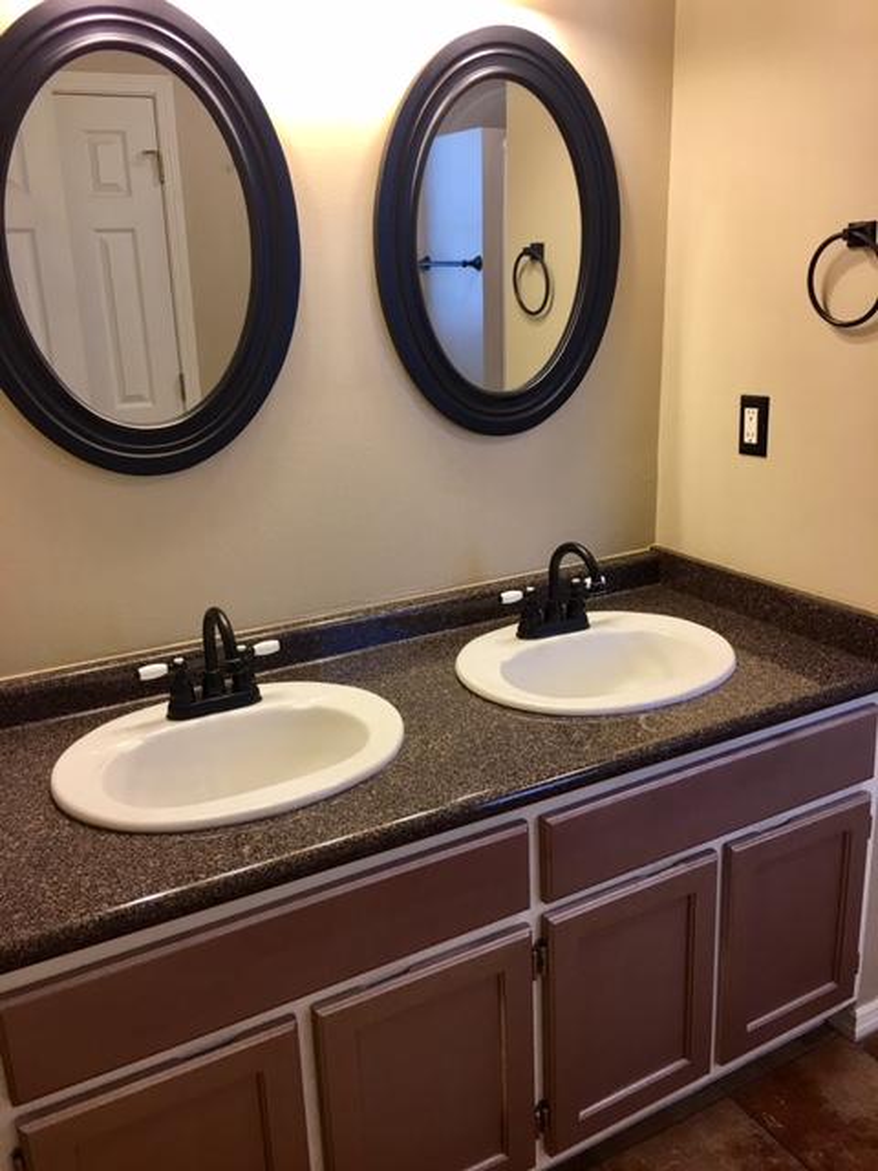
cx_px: 439
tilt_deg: -16.0
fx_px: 981
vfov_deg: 61.7
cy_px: 586
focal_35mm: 29
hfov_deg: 48.2
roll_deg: +1.5
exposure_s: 1/15
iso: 25
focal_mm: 4.15
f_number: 2.2
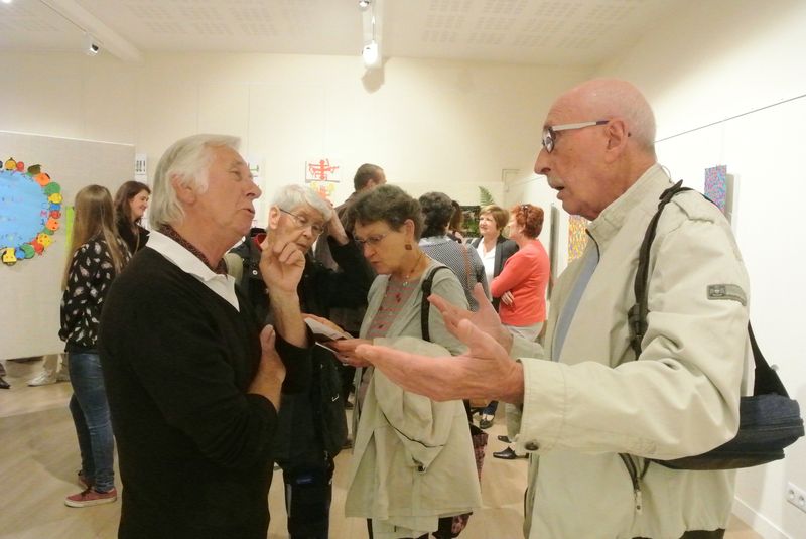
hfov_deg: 65.4
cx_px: 403
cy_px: 270
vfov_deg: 46.5
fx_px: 627
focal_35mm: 28
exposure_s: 1/60
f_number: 10
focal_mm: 10.7
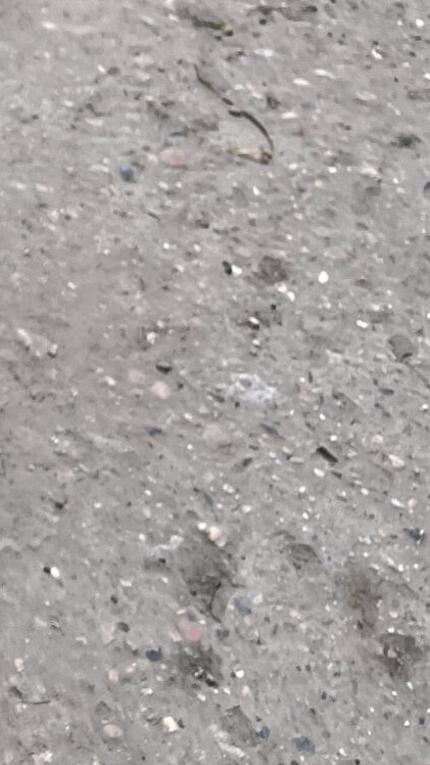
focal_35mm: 97
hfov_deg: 11.1
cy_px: 59
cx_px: -491
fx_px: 1965
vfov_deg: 21.5
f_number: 1.6
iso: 50
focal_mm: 5.1
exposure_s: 1/558
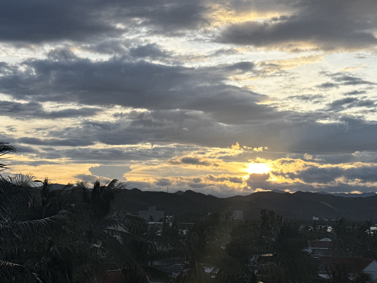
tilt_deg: +9.9
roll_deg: -1.1
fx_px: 664
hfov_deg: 31.6
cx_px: 156
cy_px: 107
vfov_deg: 24.0
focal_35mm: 61
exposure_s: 1/1931
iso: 64
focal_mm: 6.76
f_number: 1.78
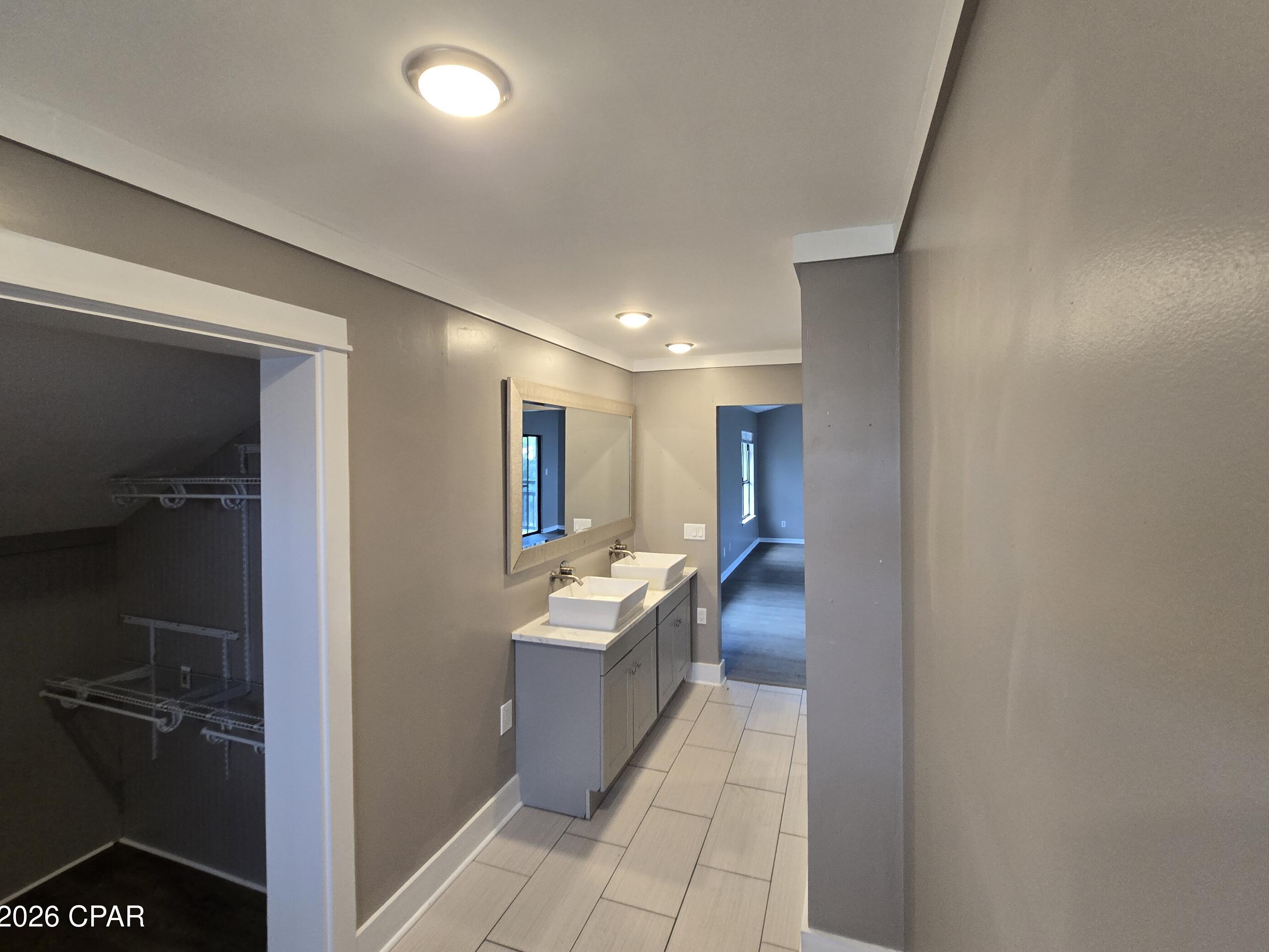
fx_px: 513
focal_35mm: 14
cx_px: 655
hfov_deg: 102.0
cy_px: 451
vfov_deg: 85.6
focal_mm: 2.2
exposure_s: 1/60
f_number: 2.2
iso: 250
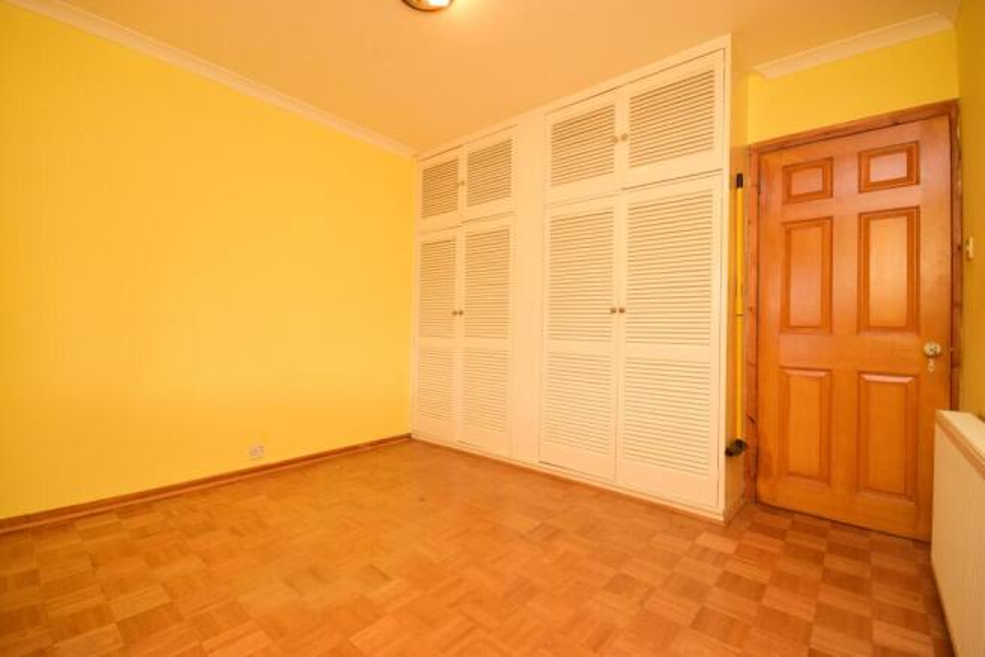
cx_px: 492
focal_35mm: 15
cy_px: 328
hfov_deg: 100.4
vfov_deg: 77.4
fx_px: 410
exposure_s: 1/60
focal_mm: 10
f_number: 8
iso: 800
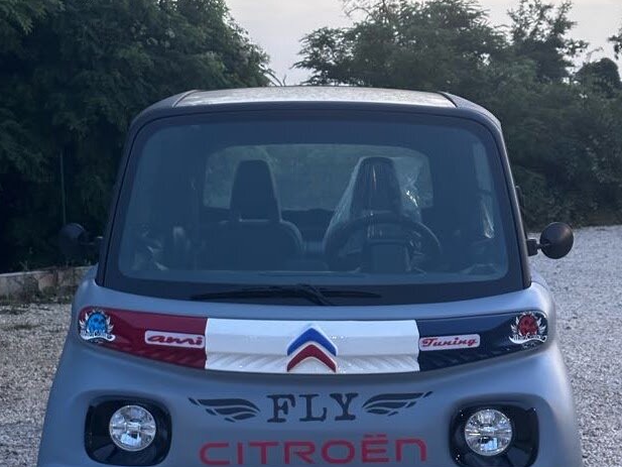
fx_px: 1168
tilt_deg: -9.3
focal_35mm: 65
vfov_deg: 22.4
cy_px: 337
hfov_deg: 29.8
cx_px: 308
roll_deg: +0.3
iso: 500
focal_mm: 6.86
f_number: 1.78
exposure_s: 1/25
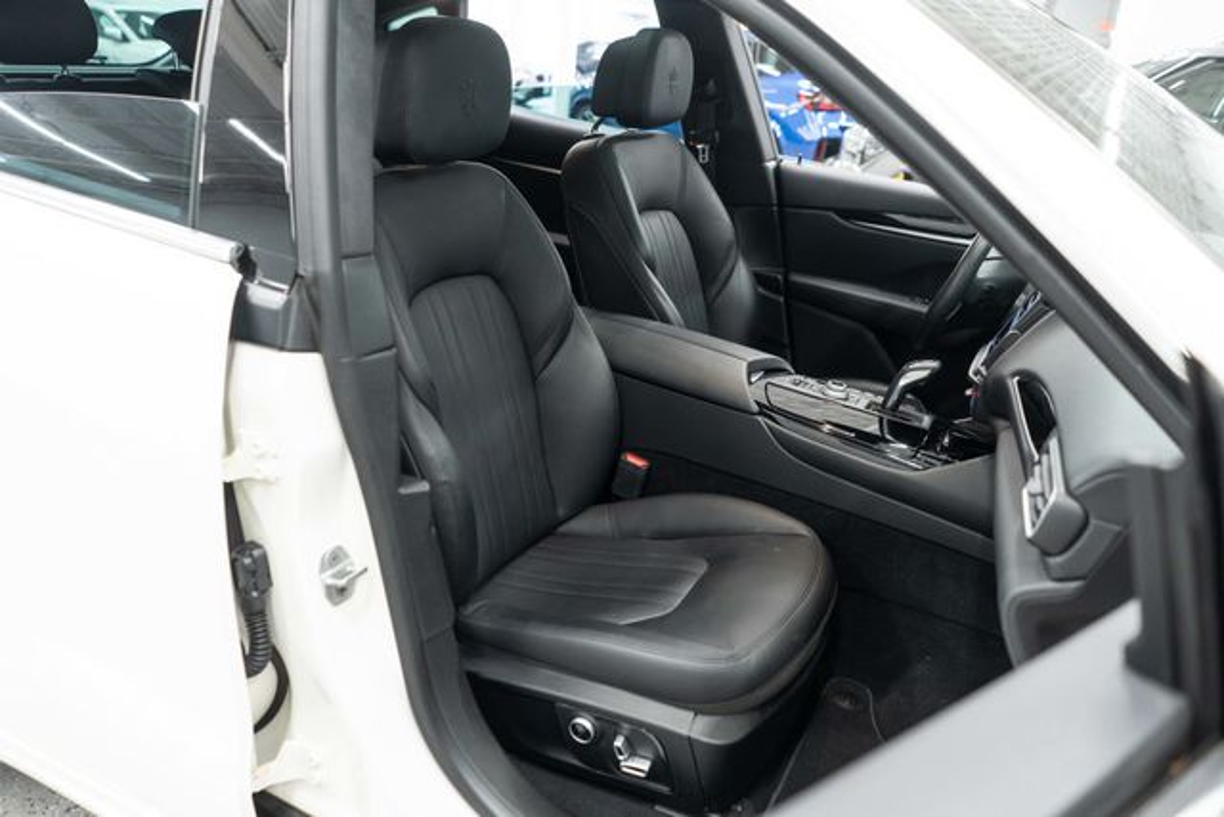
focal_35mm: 28
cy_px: 408
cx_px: 612
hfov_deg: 65.5
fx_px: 952
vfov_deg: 46.4
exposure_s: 1/50
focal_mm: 28
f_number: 3.2
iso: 1000
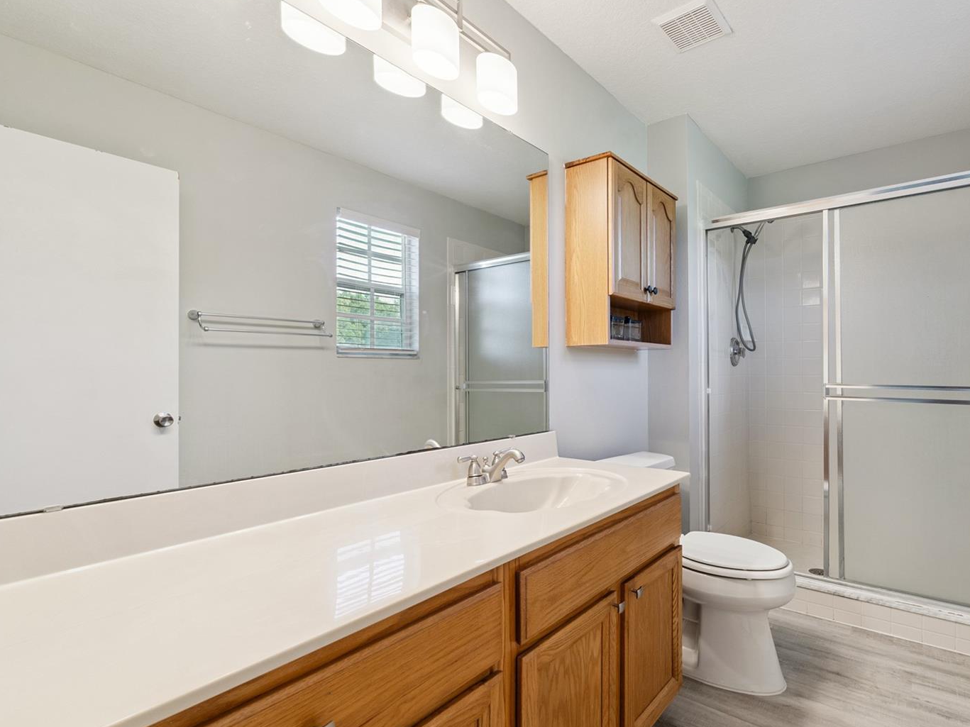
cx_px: 560
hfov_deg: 85.4
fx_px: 520
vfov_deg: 69.9
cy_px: 370
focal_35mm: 19
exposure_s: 1/25
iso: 640
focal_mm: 16.5
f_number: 10
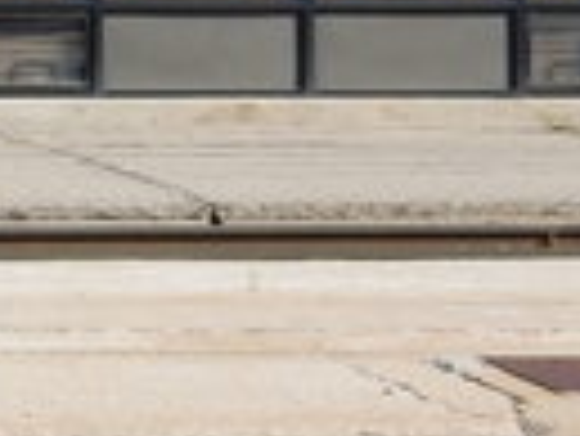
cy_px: -229
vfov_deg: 4.7
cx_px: -922
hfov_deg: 5.9
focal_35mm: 317
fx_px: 5316
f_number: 4.5
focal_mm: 9
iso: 125
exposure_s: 1/800
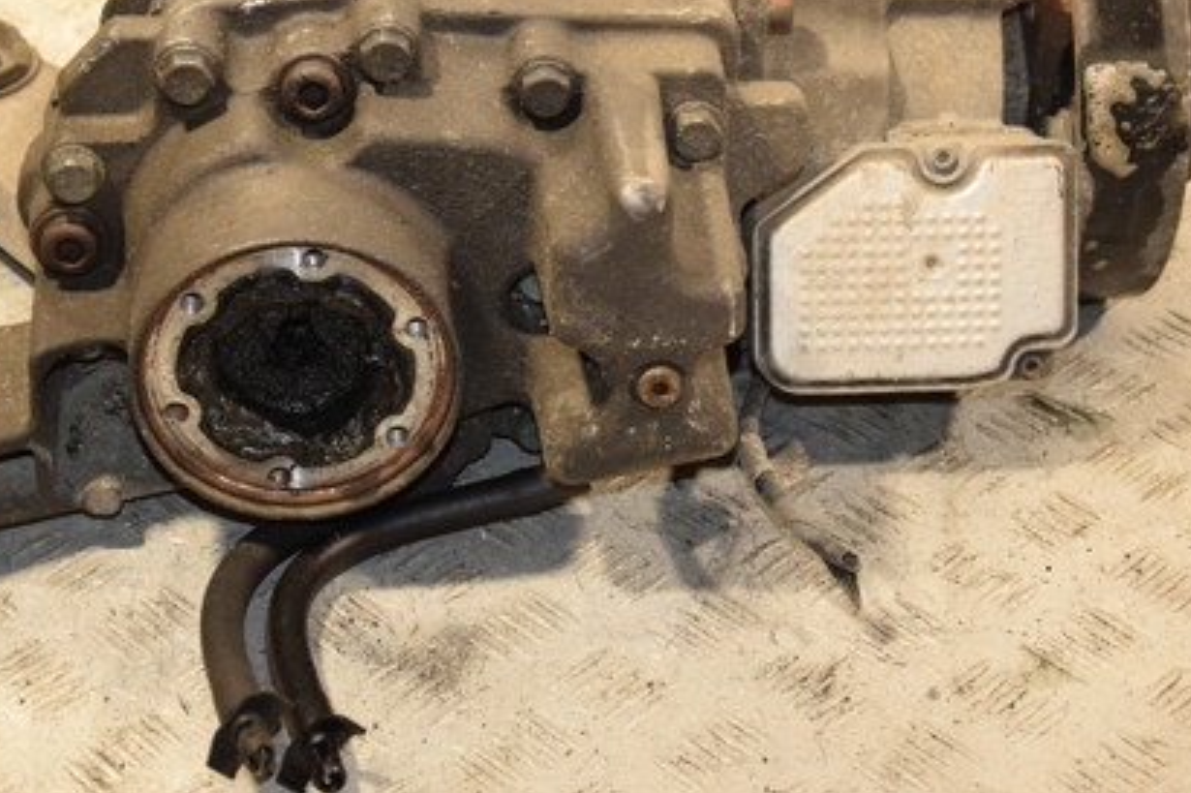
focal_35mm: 89
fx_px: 2943
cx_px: 468
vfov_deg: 15.3
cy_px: 183
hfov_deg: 22.8
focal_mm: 38
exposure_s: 1/200
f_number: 5
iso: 800
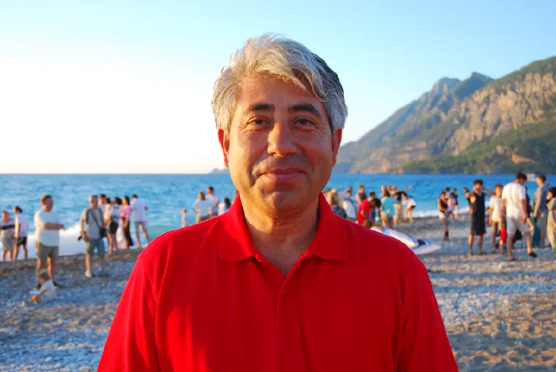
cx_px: 278
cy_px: 186
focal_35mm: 40
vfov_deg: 33.1
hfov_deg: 47.9
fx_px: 626
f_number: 4.5
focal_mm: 27
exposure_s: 1/80
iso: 100
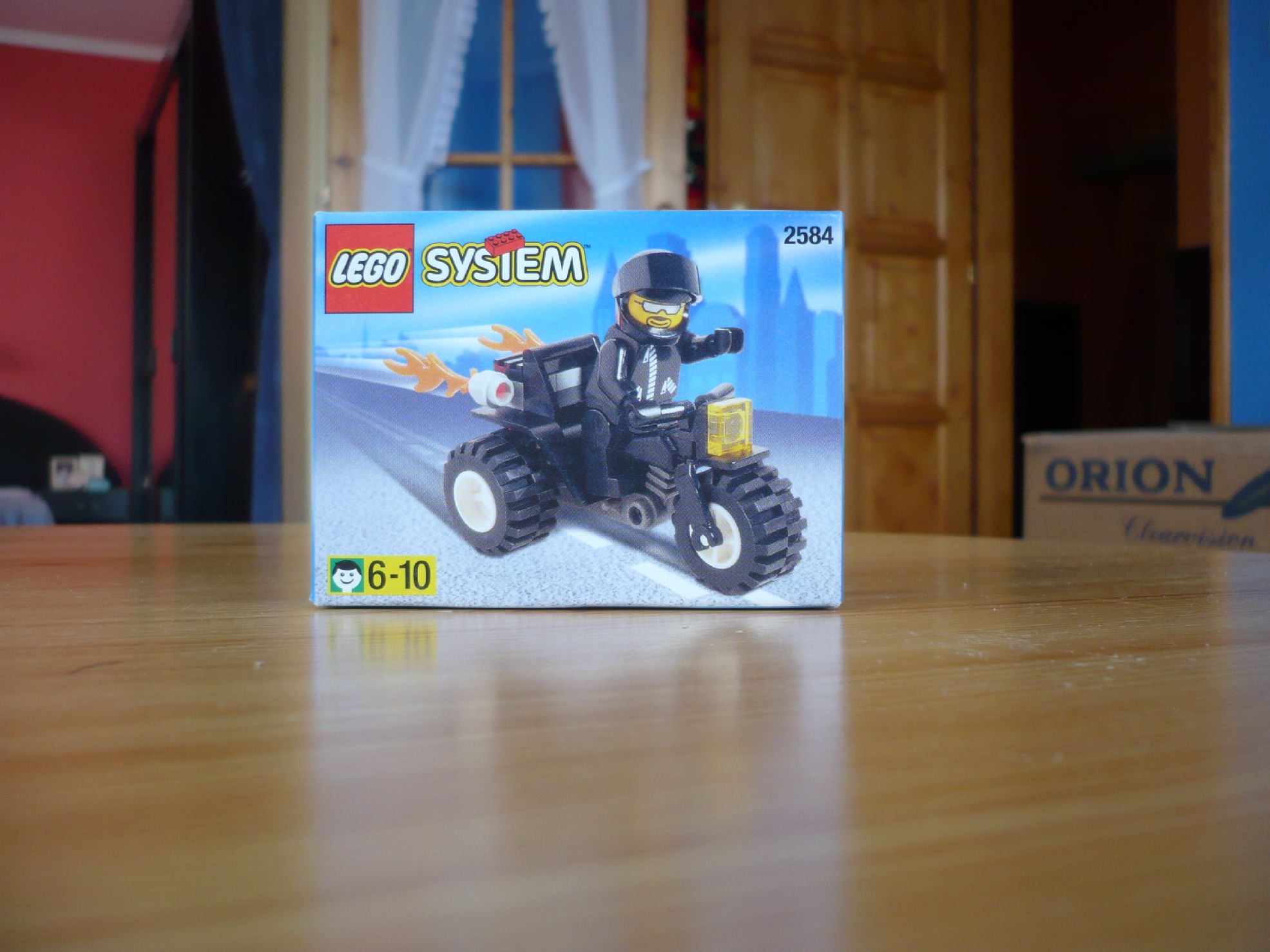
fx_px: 1284
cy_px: 476
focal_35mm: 35
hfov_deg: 52.6
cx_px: 635
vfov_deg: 40.7
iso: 100
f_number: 2.8
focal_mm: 5.8
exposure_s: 1/30
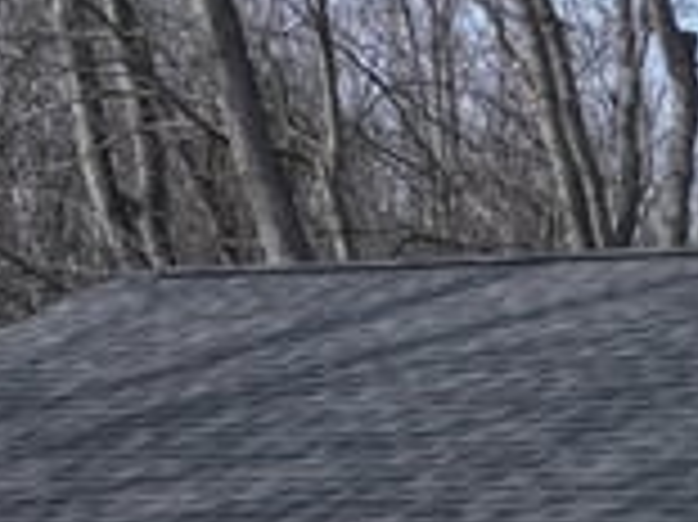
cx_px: 1261
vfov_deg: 10.9
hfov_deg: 14.5
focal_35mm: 119
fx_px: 2398
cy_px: 1181
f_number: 2.8
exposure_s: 1/1600
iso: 140
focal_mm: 12.29
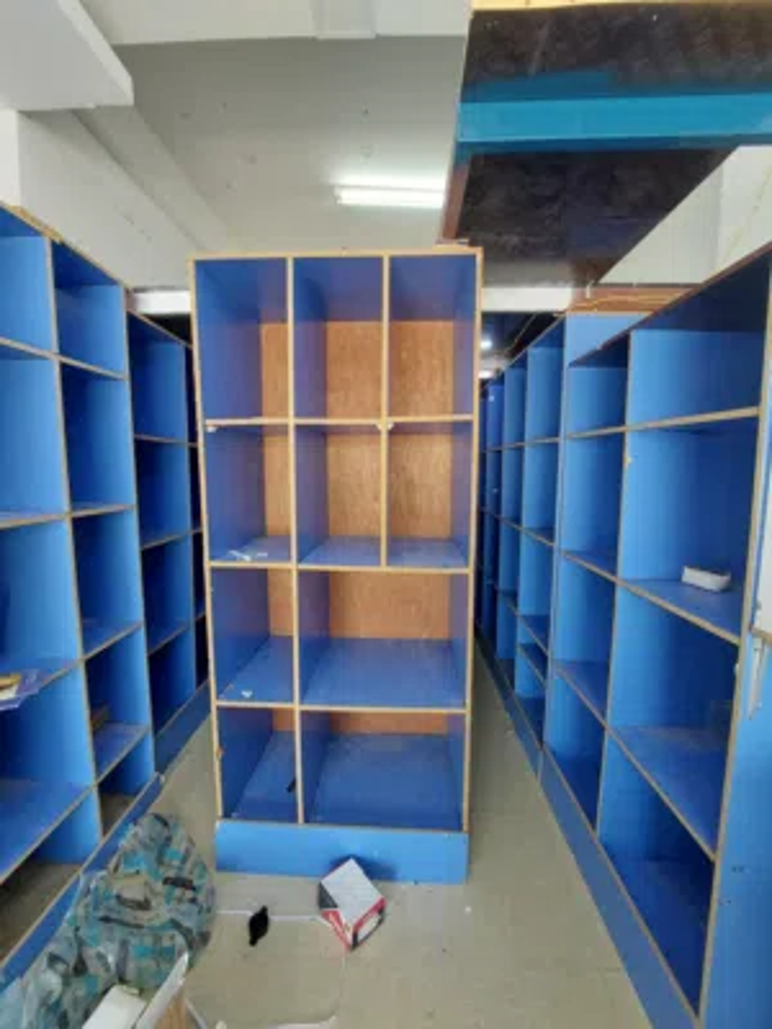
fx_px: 387
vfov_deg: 106.2
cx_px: 386
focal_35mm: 13
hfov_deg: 89.9
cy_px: 514
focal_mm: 1.74
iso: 125
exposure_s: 1/50
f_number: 2.2
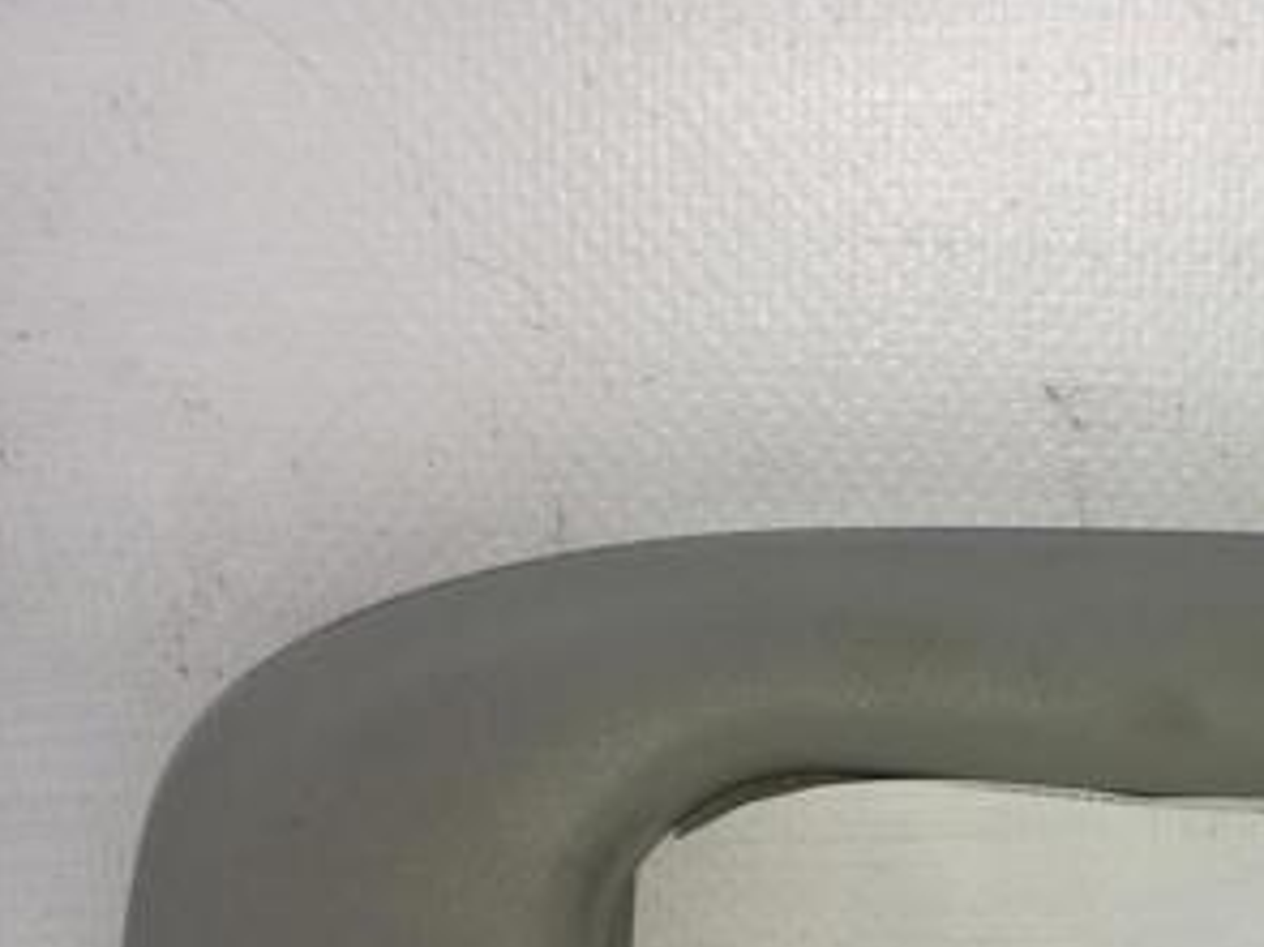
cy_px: 844
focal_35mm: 63
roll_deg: -2.5
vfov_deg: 22.7
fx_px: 2300
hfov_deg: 28.9
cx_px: 1251
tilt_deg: -17.6
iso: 25
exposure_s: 1/549
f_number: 2.2
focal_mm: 4.15
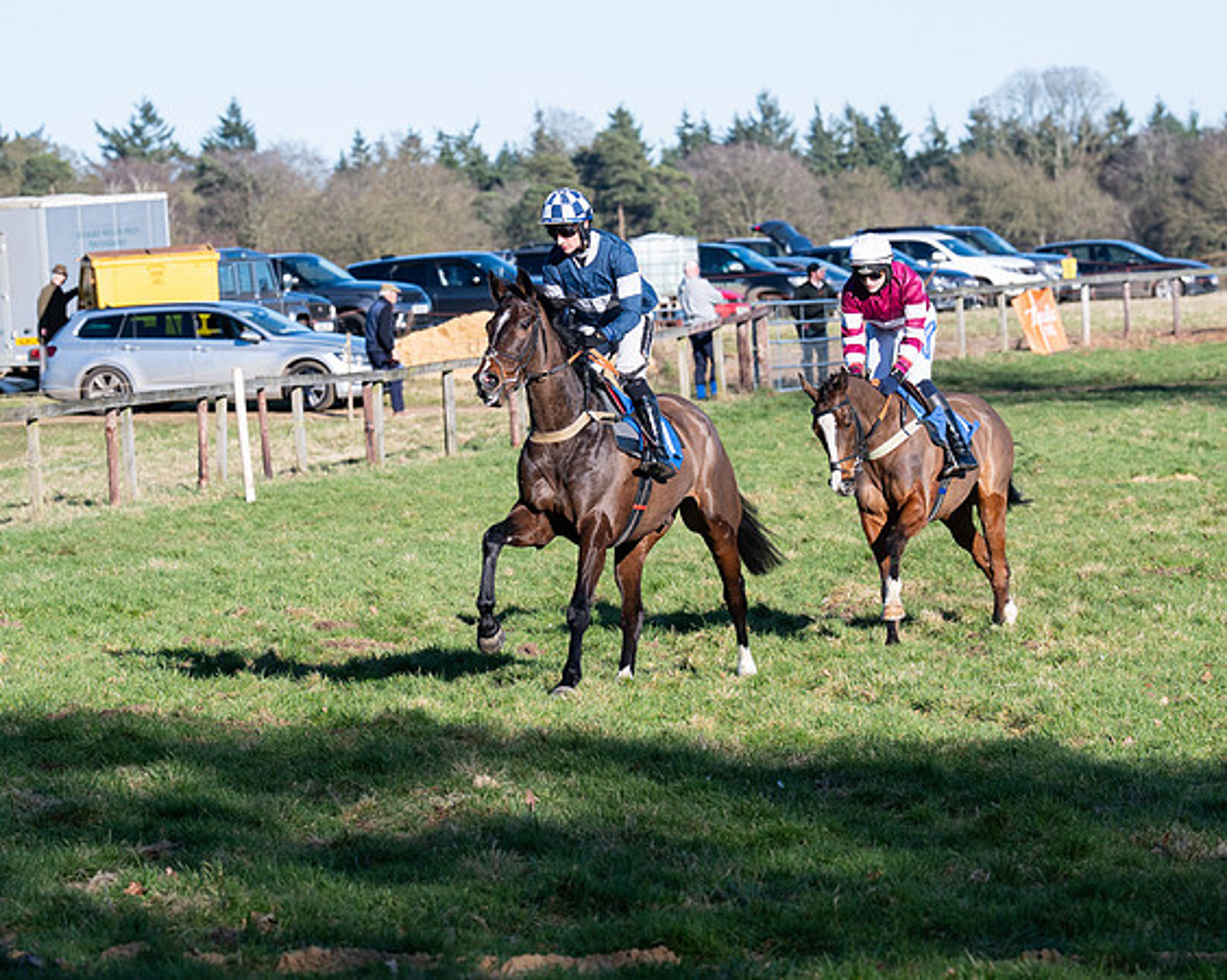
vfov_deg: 6.7
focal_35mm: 232
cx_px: 601
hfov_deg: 8.3
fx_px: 8415
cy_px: 489
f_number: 5
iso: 200
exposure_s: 1/1250
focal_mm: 135
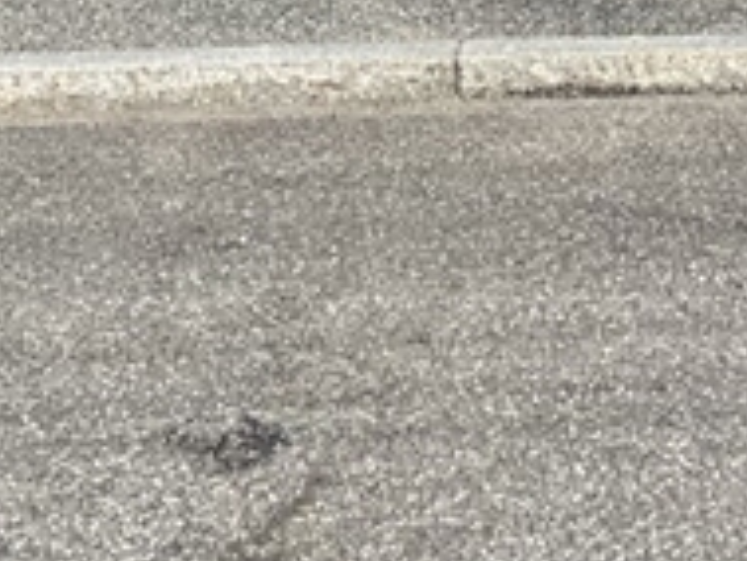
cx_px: 810
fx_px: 3045
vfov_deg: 9.7
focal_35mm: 141
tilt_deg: -0.4
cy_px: -644
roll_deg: -0.3
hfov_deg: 13.7
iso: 50
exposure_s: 1/4274
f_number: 1.5
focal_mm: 5.7
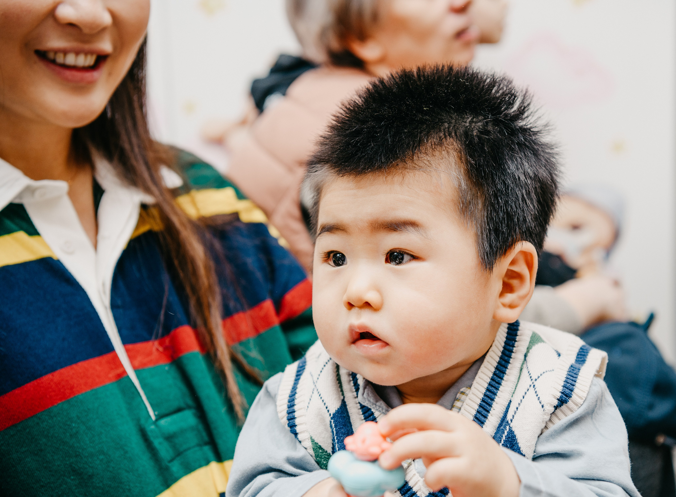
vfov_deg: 27.2
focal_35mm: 53
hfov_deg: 36.4
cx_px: 384
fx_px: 1025
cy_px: 256
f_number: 4
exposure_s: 1/160
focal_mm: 48
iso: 250
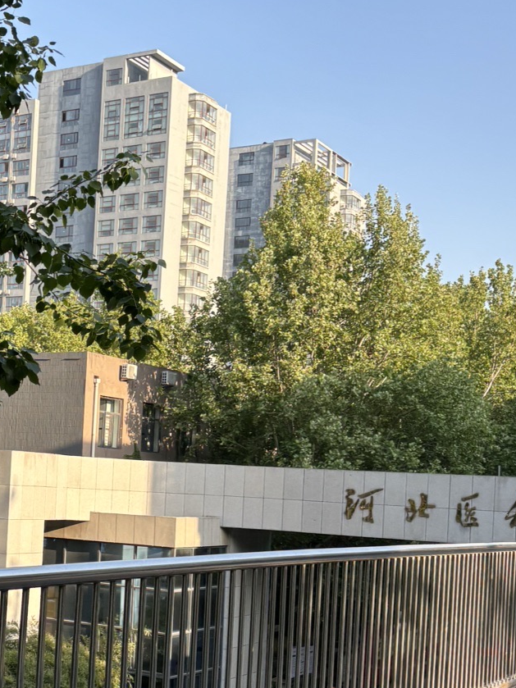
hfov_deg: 22.8
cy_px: 458
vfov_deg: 31.0
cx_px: 15
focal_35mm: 62
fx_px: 1233
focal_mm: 5.96
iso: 50
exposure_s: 1/769
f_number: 1.6
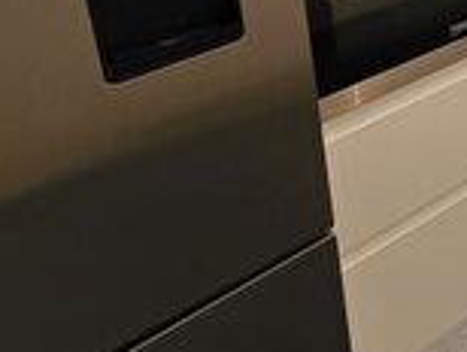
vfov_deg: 22.5
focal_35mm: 59
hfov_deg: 23.3
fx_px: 797
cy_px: -93
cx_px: 767
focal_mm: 1.74
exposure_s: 1/50
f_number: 2.2
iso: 200
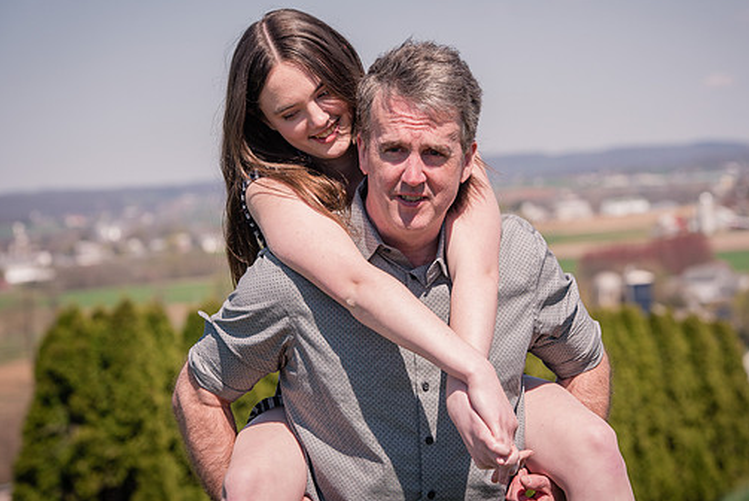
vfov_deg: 9.5
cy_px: 232
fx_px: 2998
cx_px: 404
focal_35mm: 144
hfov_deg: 14.2
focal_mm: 125
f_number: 7.1
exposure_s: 1/500
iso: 200
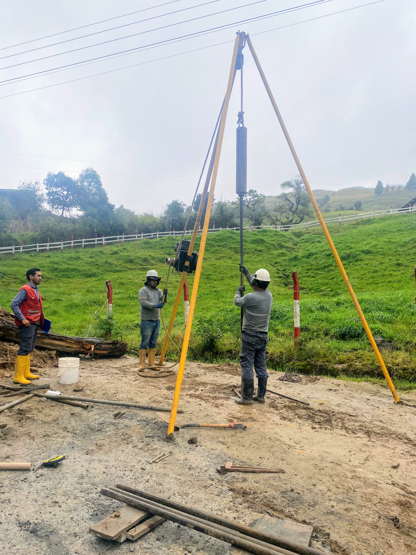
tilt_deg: +5.9
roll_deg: -1.0
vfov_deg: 67.3
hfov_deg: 53.1
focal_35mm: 26
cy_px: 278
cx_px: 208
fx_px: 417
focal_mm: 4.25
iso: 32
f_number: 1.8
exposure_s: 1/1961
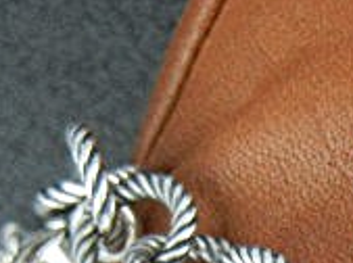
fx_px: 2279
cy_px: 465
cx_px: 416
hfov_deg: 8.8
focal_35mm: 224
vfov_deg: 6.5
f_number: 4
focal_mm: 10.6
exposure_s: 1/3.4
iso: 200
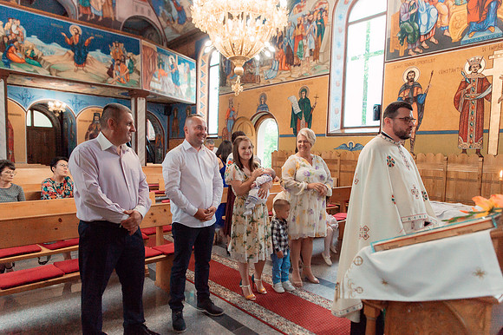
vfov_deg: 53.1
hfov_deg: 73.8
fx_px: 335
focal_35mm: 24
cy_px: 168
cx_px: 252
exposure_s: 1/1250
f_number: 3.5
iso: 3200
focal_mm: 24
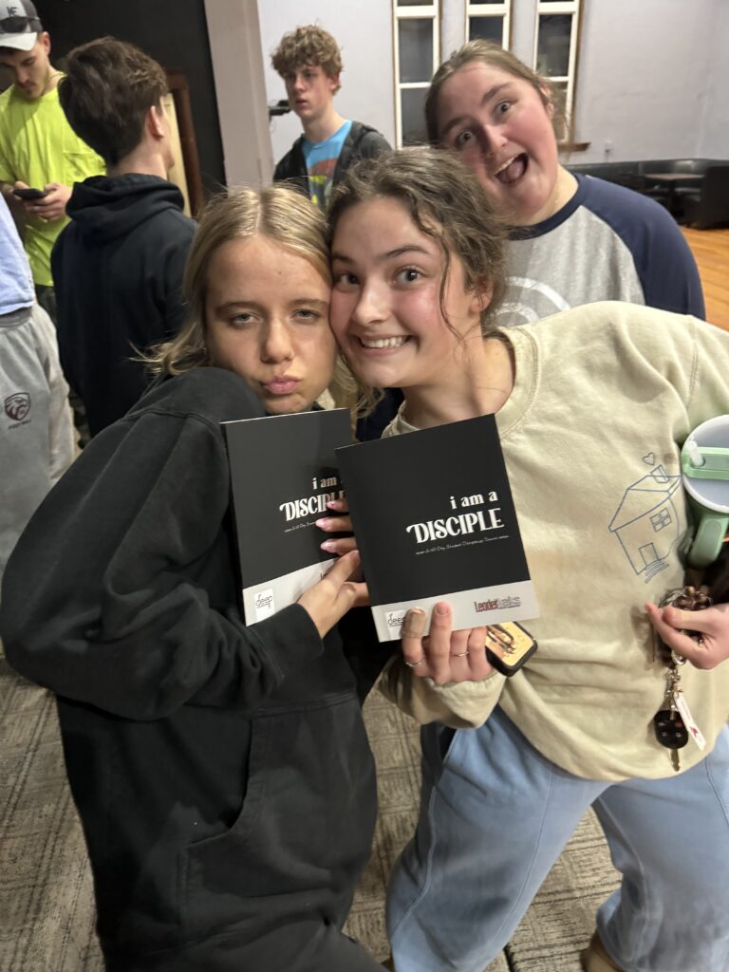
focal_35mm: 24
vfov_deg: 71.6
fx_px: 674
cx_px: 364
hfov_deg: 56.8
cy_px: 486
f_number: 1.78
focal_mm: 6.86
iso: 800
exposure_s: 1/30
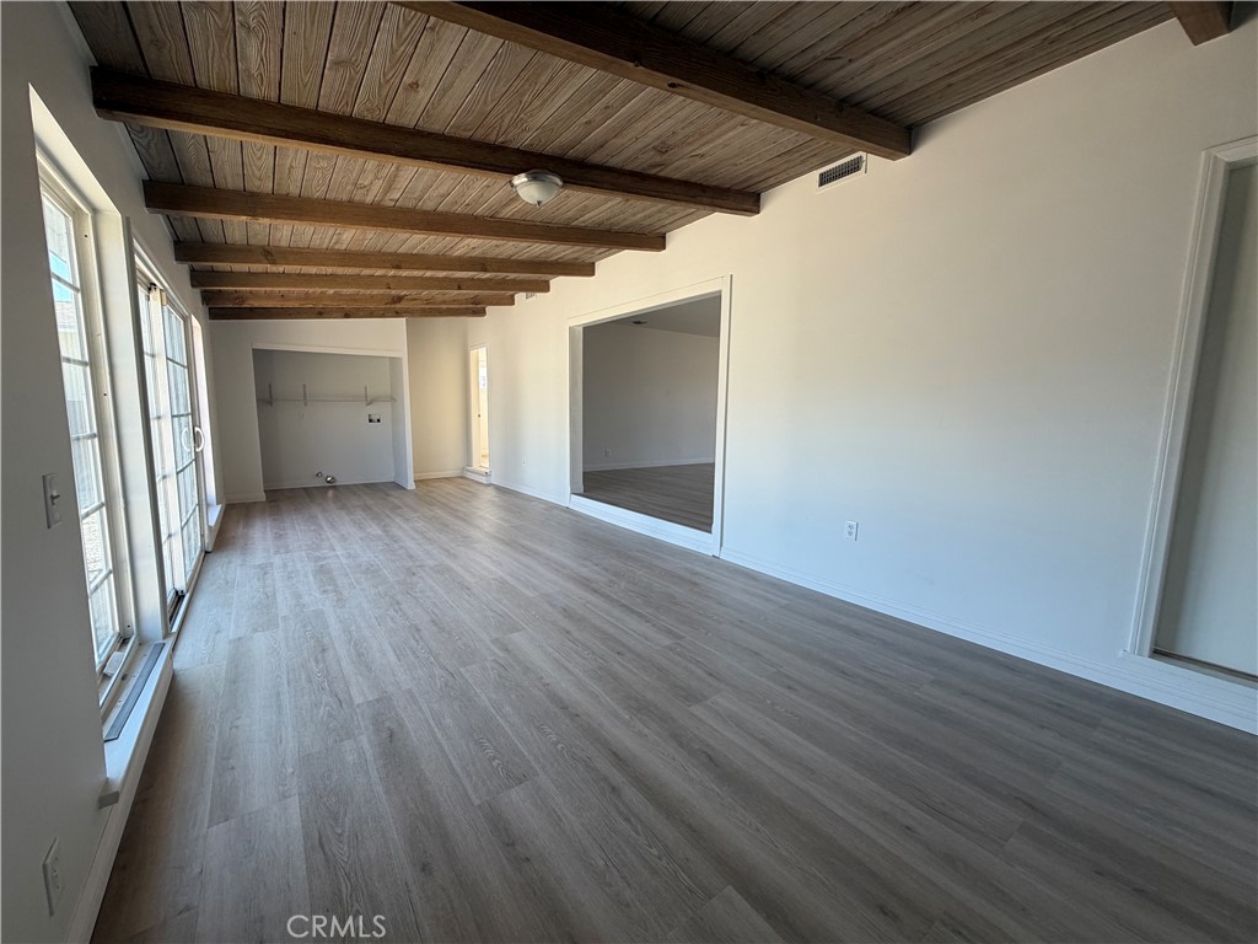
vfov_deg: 85.7
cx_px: 629
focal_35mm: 14
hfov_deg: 102.1
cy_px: 472
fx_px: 509
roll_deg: -0.6
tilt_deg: -7.9
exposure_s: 1/121
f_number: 2.2
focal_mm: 2.22
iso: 80
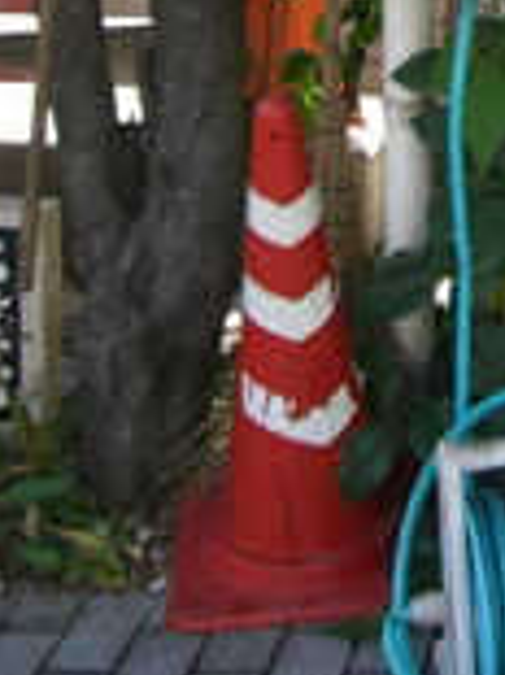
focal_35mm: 98
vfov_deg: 18.8
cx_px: 644
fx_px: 1909
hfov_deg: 14.5
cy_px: -161
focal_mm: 6.2
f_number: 2.7
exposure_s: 1/200
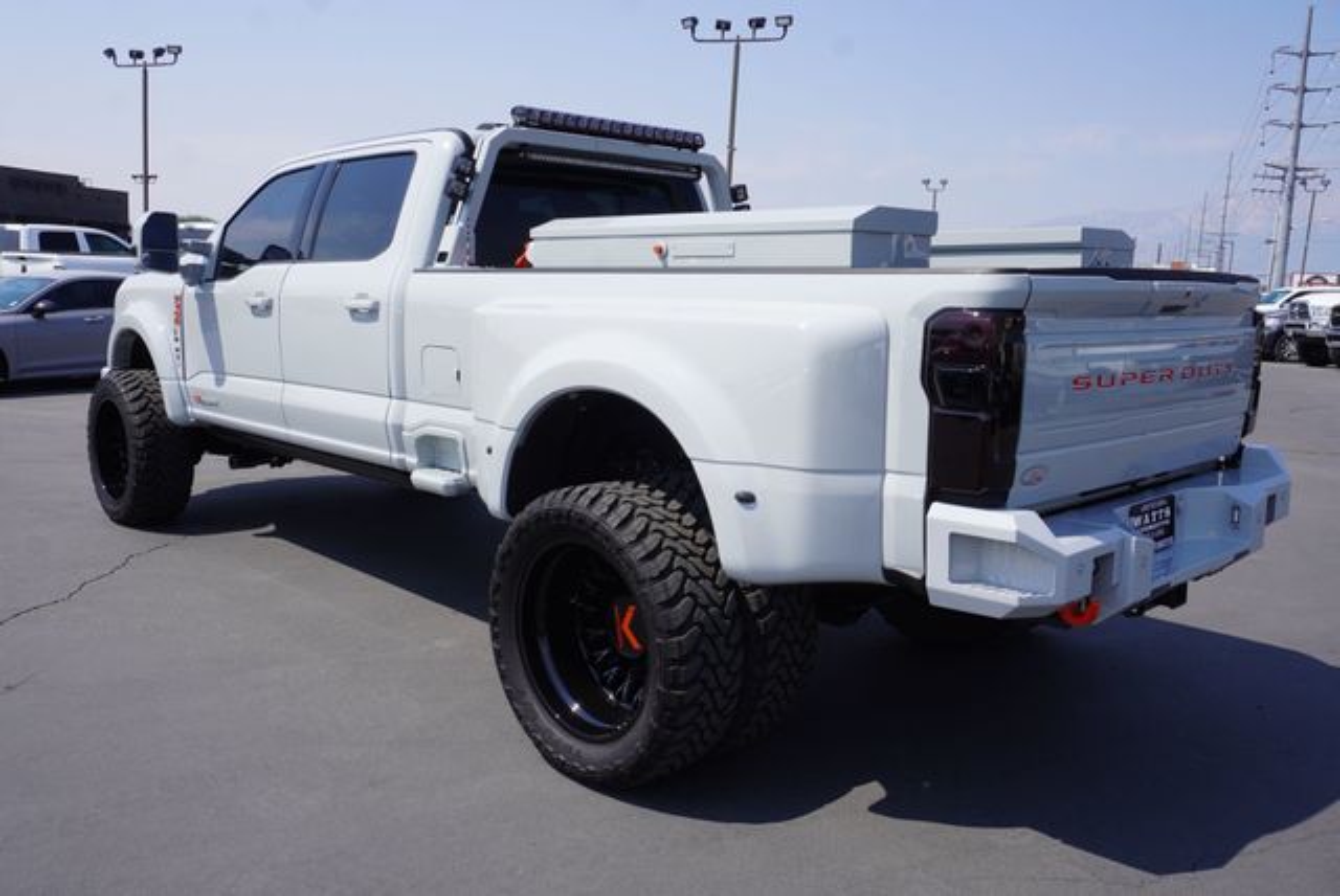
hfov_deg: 61.9
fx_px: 1118
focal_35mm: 30
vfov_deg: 43.7
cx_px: 670
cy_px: 448
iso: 100
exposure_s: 1/160
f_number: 10
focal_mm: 20
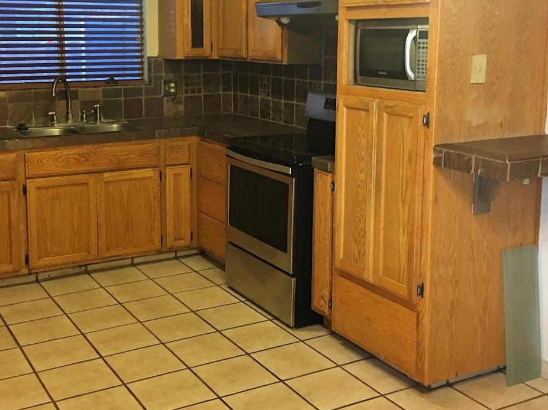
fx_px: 744
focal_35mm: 47
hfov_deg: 40.4
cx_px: 243
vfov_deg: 30.7
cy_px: 151
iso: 80
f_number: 2.2
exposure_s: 1/15
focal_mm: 4.15
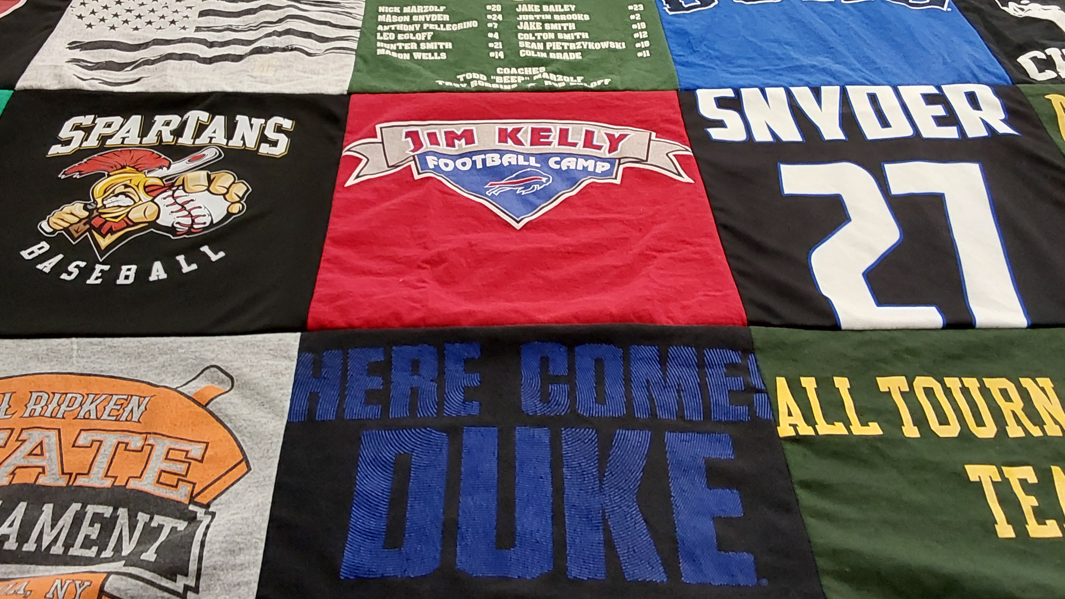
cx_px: 486
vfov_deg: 31.8
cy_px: 208
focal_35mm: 37
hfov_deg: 53.9
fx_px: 1045
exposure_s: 1/60
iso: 160
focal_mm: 2.91
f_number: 1.9
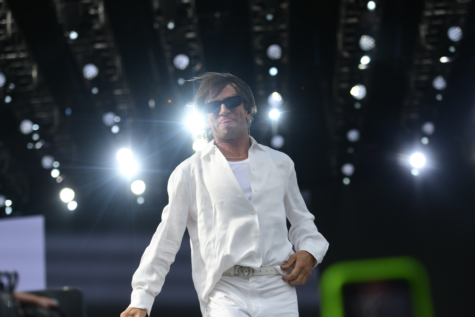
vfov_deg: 16.7
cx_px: 238
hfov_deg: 24.8
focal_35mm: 82
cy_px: 158
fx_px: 1082
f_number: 3.5
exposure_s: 1/8000
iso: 800
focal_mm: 82
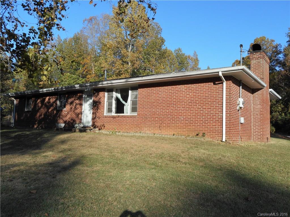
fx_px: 243
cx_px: 145
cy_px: 108
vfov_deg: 48.2
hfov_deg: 61.7
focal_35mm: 29
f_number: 4
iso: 80
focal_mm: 5.2
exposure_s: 1/500
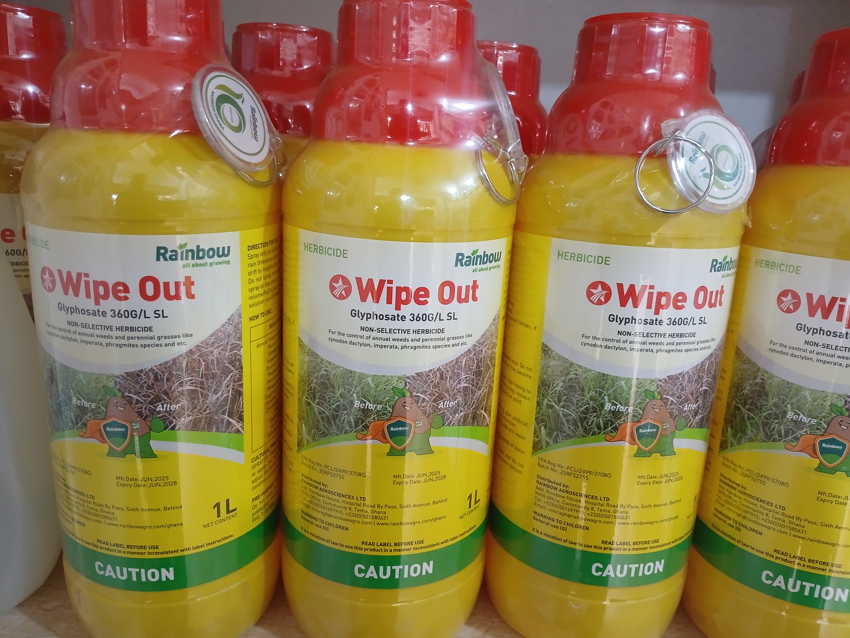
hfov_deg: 67.3
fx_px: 638
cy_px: 319
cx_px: 425
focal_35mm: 26
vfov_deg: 53.1
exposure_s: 1/25
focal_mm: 3.98
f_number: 1.8
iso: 250
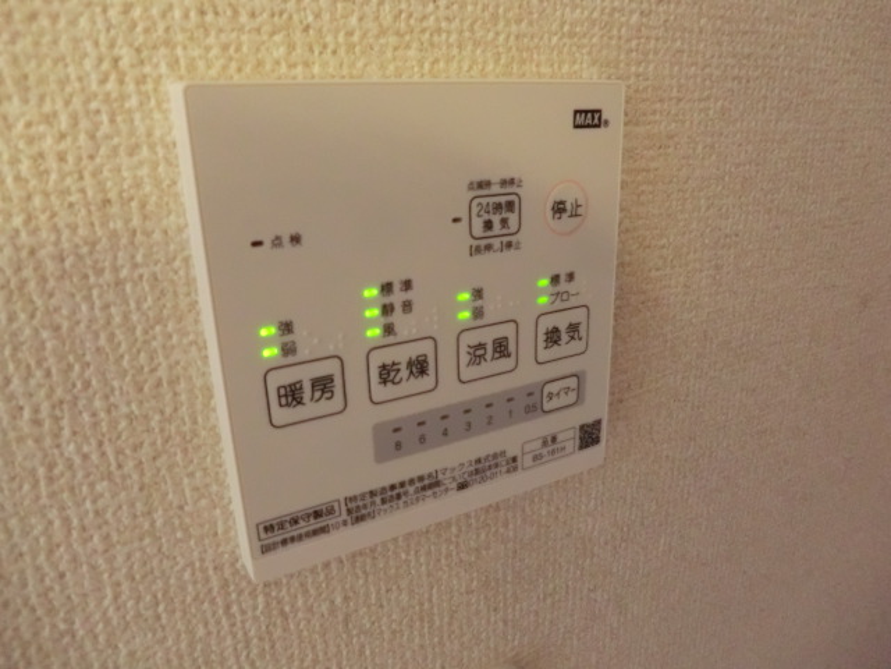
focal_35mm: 24
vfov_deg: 56.8
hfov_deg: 71.6
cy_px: 334
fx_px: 618
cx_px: 446
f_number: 3.2
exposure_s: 1/30
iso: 800
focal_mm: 4.3
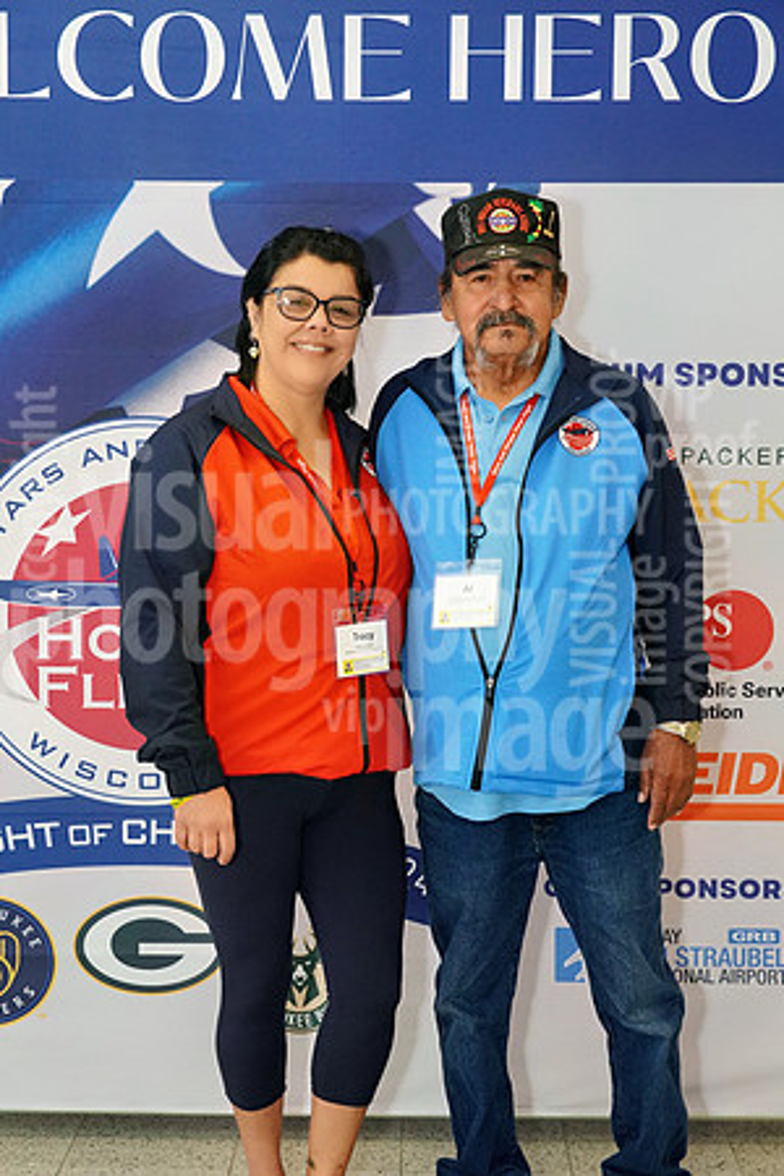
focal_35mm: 66
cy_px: 588
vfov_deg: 30.5
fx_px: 2156
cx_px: 392
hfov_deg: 20.6
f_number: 8
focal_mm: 44
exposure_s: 1/100
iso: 1600
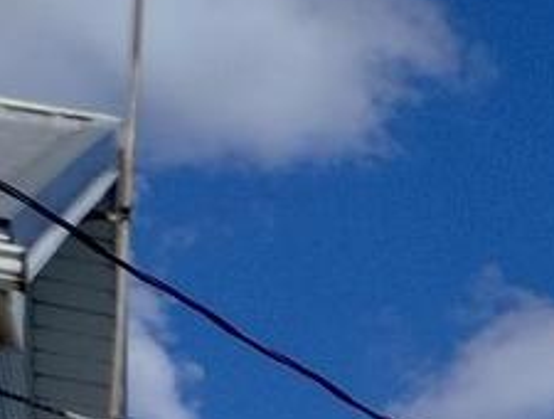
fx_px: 2872
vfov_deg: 7.4
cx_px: 1692
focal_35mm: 179
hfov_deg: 8.9
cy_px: 1257
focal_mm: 4.27
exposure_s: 1/1530
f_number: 1.8
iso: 100
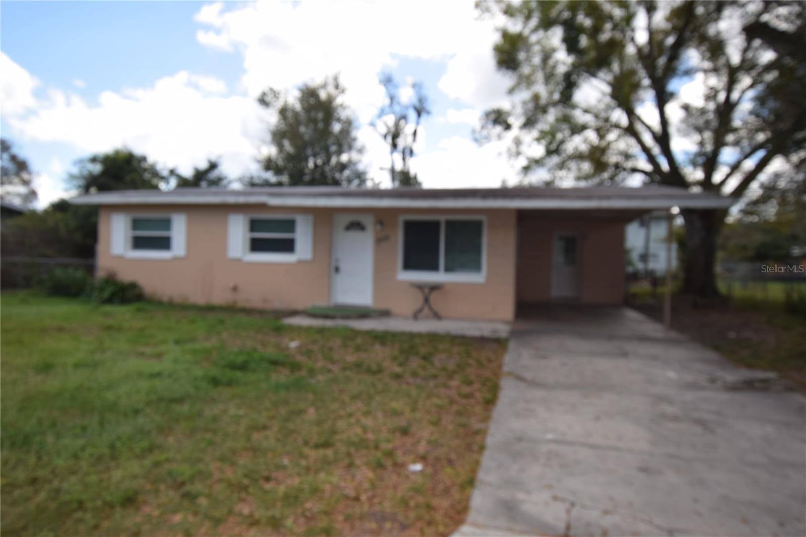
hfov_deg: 73.8
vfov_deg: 53.1
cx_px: 403
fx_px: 537
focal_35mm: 24
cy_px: 268
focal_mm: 16
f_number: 7.1
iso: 100
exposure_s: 1/200
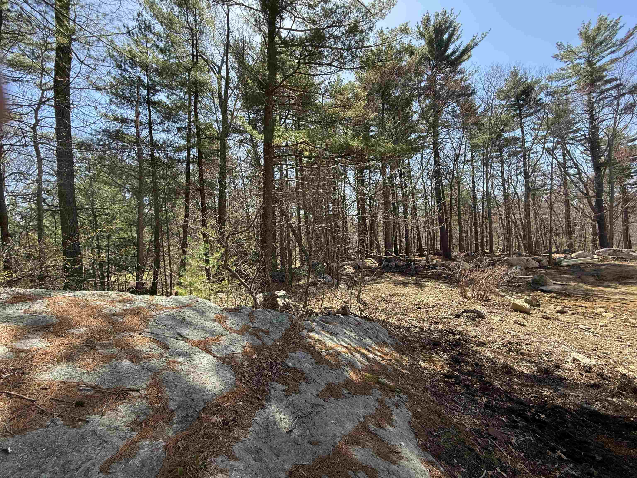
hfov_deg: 102.1
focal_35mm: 14
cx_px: 318
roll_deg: +2.1
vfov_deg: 85.7
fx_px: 258
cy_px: 239
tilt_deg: +0.7
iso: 50
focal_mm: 2.22
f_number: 2.2
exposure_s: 1/379
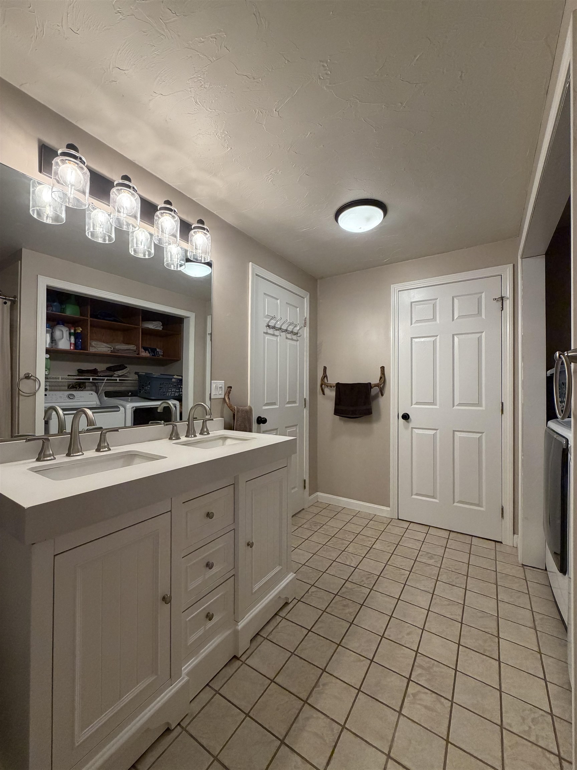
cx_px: 288
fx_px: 311
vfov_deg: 102.1
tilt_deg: -0.2
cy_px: 385
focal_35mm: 14
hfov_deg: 85.7
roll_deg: +0.0
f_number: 2.2
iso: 320
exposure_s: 1/120
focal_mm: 2.22
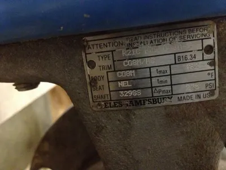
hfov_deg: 52.6
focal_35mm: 35
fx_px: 229
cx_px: 113
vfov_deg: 40.7
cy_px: 85
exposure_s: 1/15
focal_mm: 4.28
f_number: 2.4
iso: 800
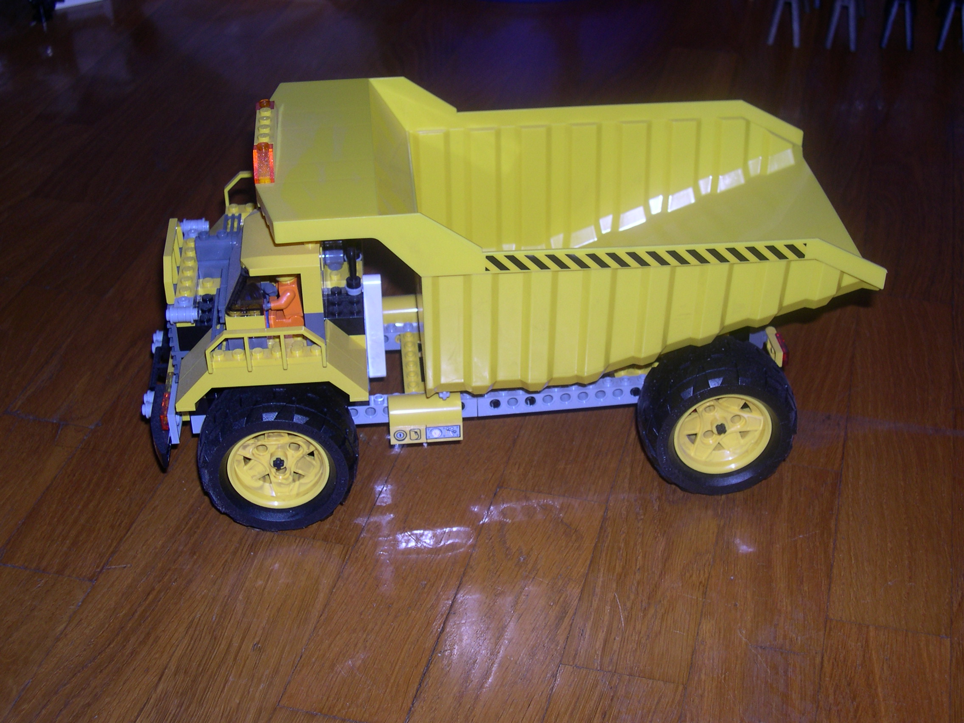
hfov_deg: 36.8
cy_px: 362
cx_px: 482
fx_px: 1448
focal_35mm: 52
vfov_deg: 28.0
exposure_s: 1/60
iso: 100
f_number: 3.2
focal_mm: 11.1
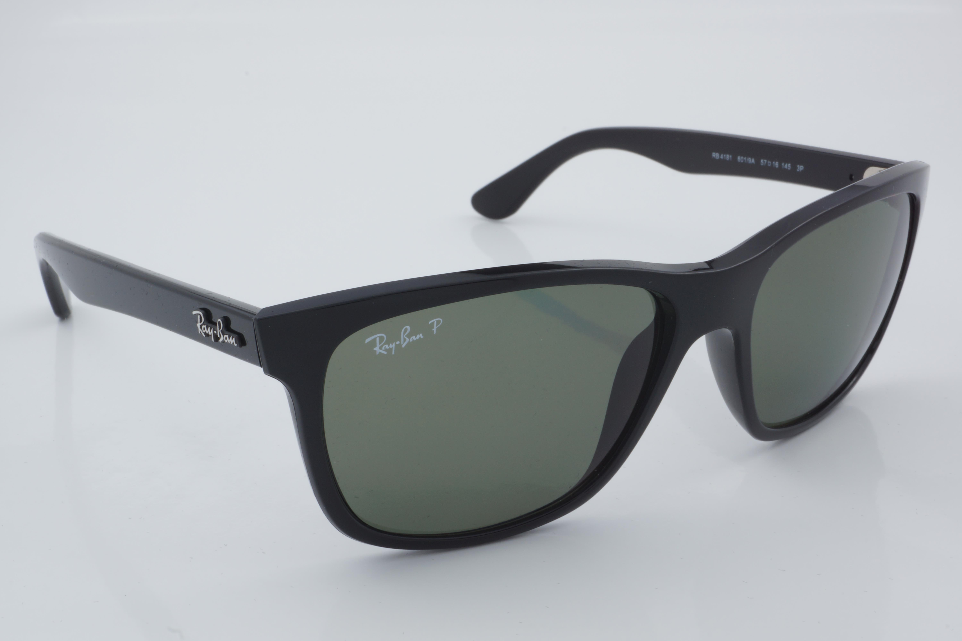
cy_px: 320
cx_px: 481
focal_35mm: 60
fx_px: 1603
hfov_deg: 33.4
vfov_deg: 22.6
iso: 100
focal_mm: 40
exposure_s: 1/4
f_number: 32
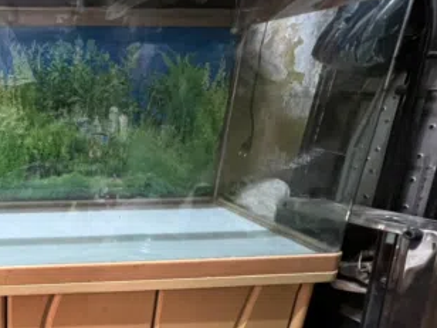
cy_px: 193
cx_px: -14
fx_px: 341
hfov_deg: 50.5
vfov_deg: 51.1
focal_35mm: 27
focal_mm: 1.57
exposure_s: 1/50
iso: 640
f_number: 1.8
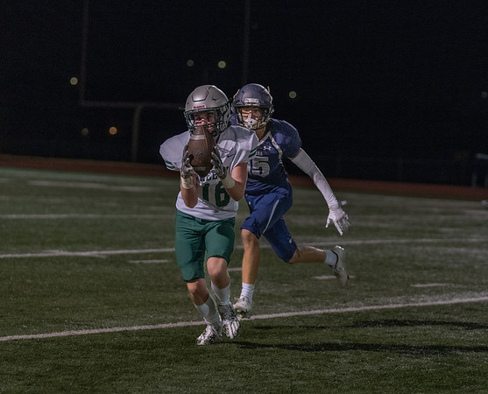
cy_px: 152
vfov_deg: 8.6
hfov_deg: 10.6
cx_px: 290
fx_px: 2627
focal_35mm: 181
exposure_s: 1/1000
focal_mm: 130
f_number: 3.2
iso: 6400
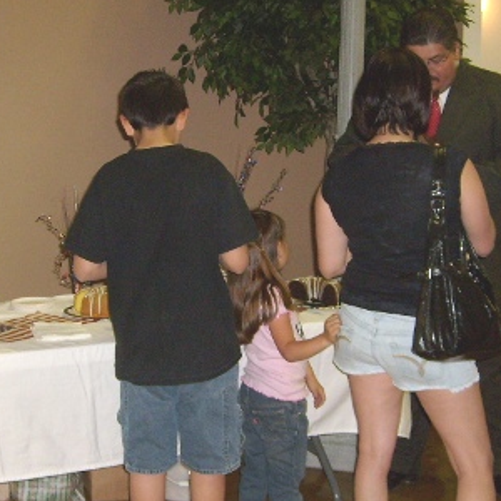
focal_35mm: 66
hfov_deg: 26.1
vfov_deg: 26.0
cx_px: 219
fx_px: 1081
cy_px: 317
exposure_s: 1/45
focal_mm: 5.8
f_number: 2.8
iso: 100
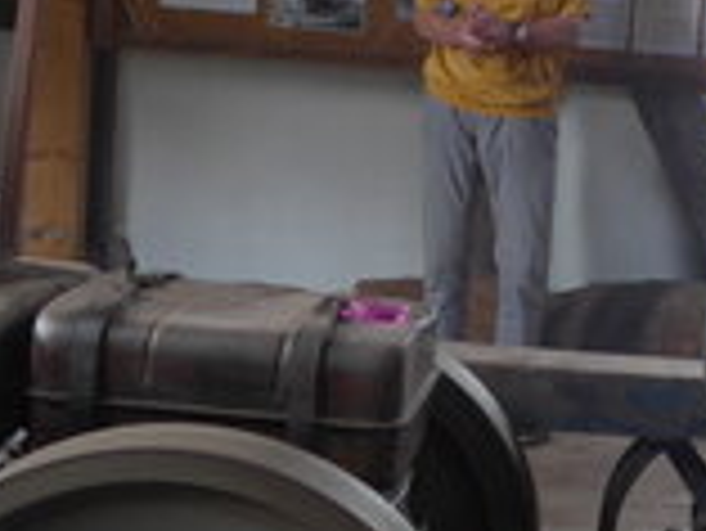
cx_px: 877
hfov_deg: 23.7
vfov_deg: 19.5
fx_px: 1510
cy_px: 50
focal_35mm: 74
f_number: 2
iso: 160
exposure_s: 1/60
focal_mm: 6
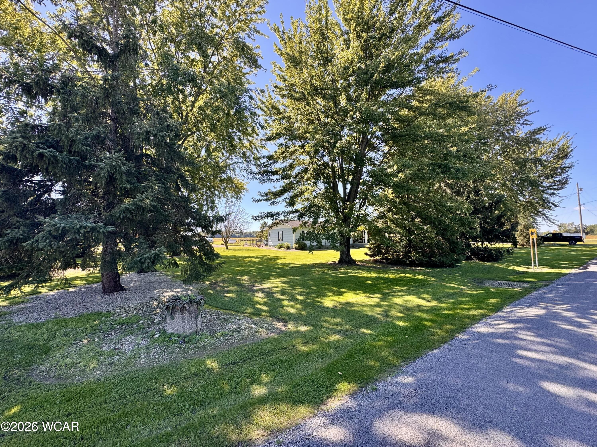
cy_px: 224
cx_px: 298
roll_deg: +0.6
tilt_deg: +3.7
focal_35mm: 14
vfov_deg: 85.7
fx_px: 241
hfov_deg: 102.1
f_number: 2.2
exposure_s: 1/313
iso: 40
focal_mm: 2.22
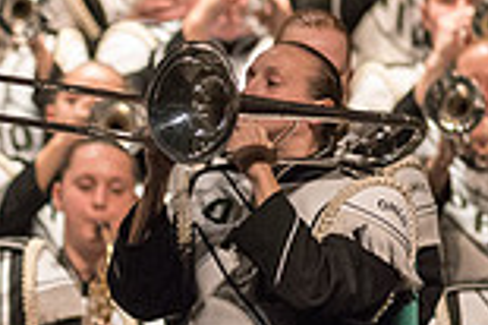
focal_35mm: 1122
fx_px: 15193
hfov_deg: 1.8
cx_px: -302
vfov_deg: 1.2
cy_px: 298
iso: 4000
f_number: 2.8
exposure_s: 1/500
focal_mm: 300
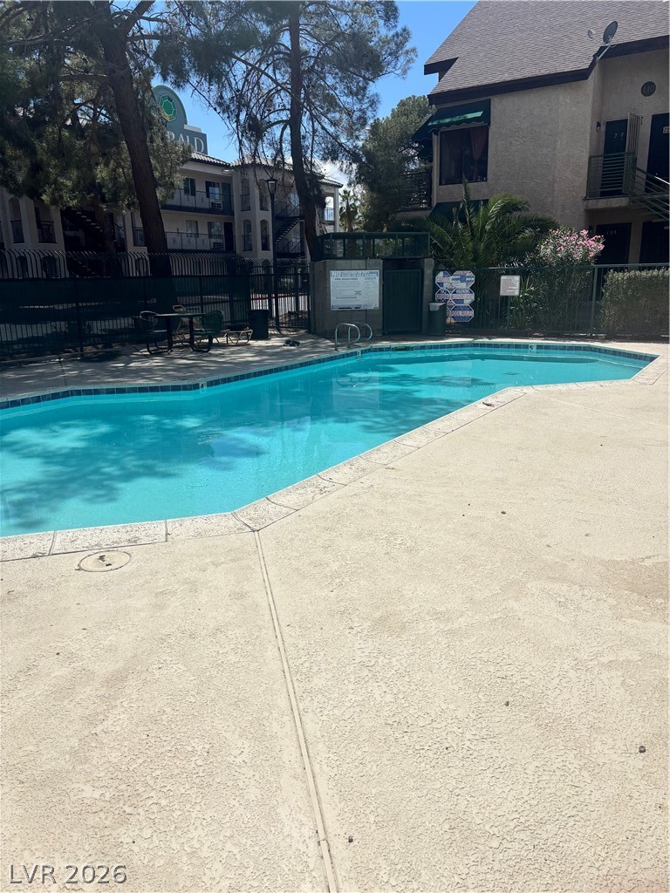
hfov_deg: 53.1
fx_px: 671
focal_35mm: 26
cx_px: 335
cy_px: 446
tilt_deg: -14.8
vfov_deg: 67.3
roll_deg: +0.2
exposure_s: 1/9901
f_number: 1.6
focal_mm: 5.96
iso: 50
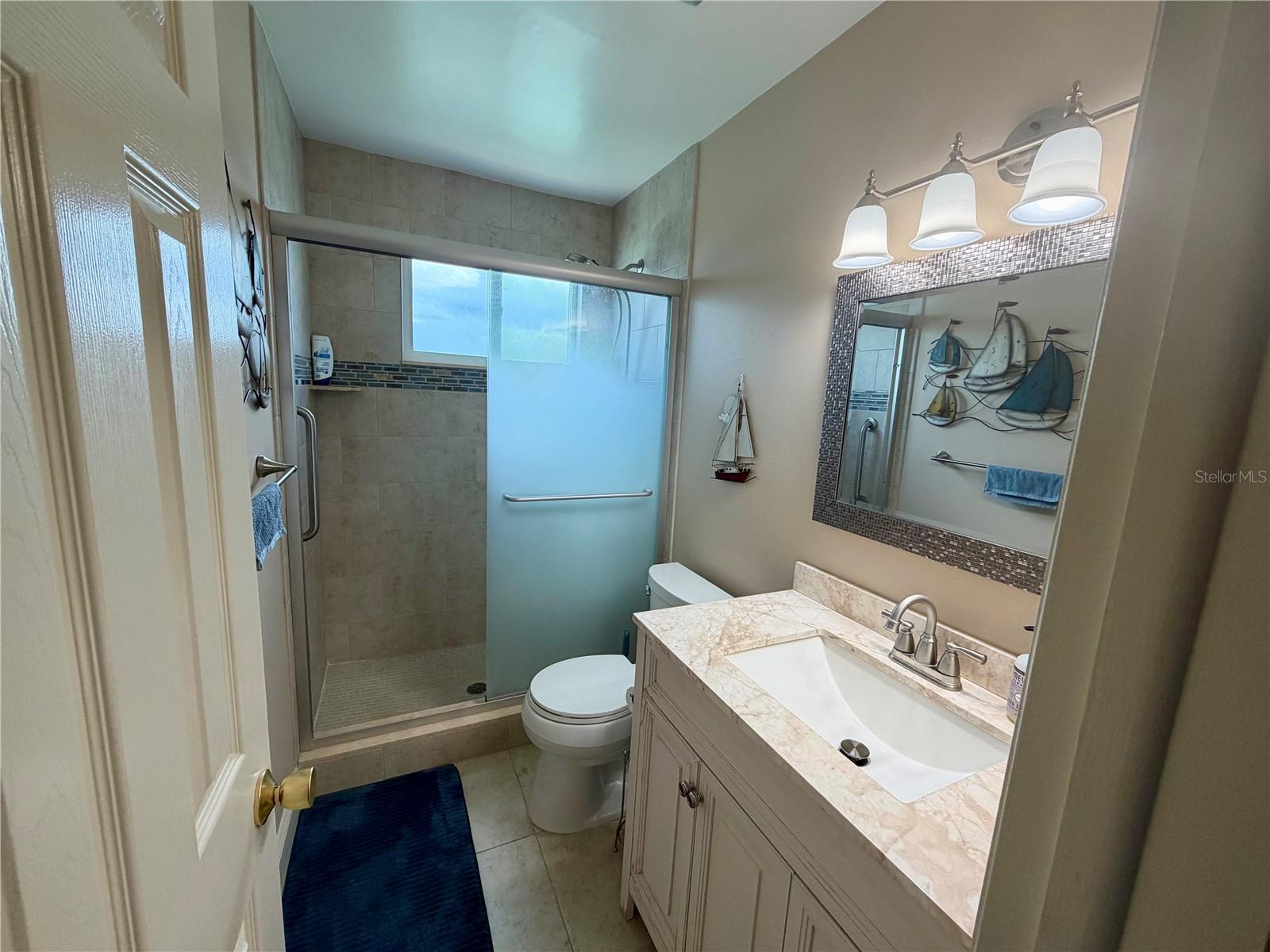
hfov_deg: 102.1
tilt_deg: -9.5
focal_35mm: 14
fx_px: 514
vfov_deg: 85.7
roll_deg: -2.4
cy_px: 476
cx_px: 635
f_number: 2.2
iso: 125
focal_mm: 2.22
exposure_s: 1/120
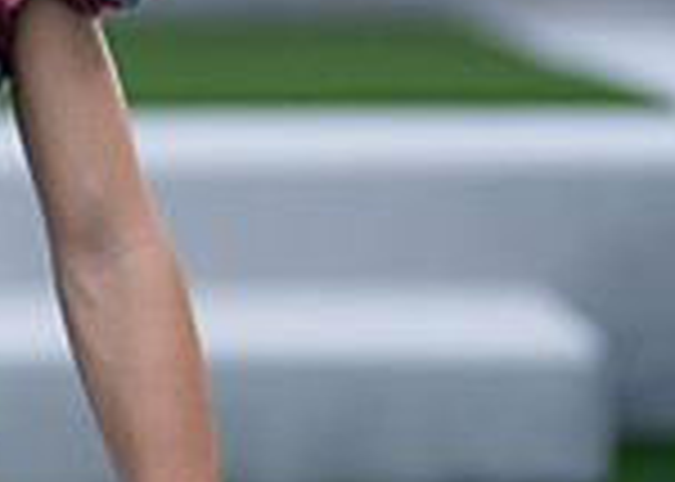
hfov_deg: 9.5
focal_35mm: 208
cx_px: -213
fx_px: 3986
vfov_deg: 6.9
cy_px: -16
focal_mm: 50
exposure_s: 1/1600
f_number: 1.2
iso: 100
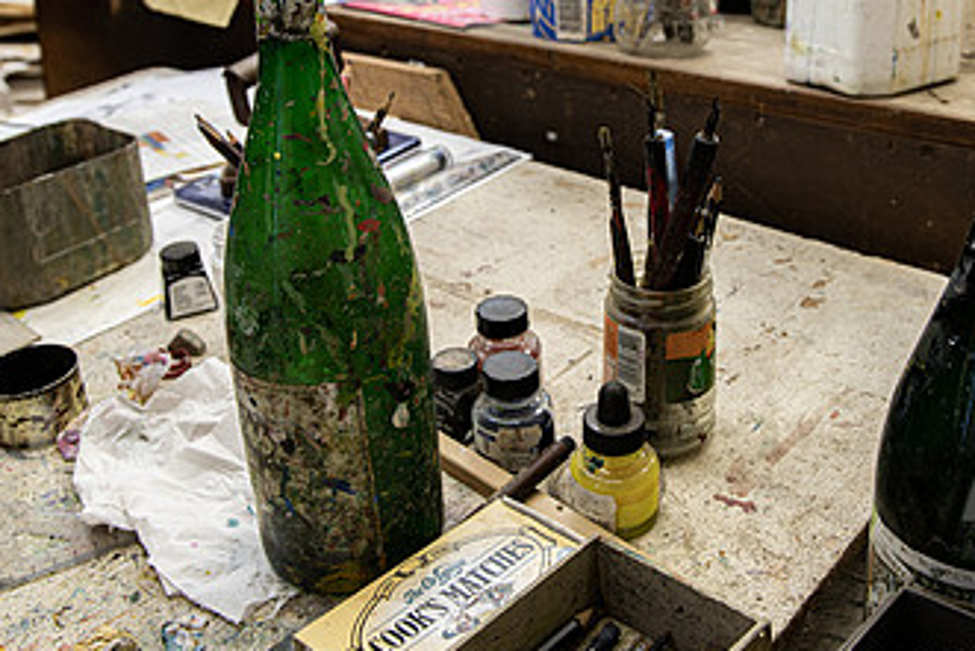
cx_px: 566
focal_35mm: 42
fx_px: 1138
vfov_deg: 31.2
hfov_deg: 46.2
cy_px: 146
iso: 64
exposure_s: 1/2.5
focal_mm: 24
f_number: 5.6
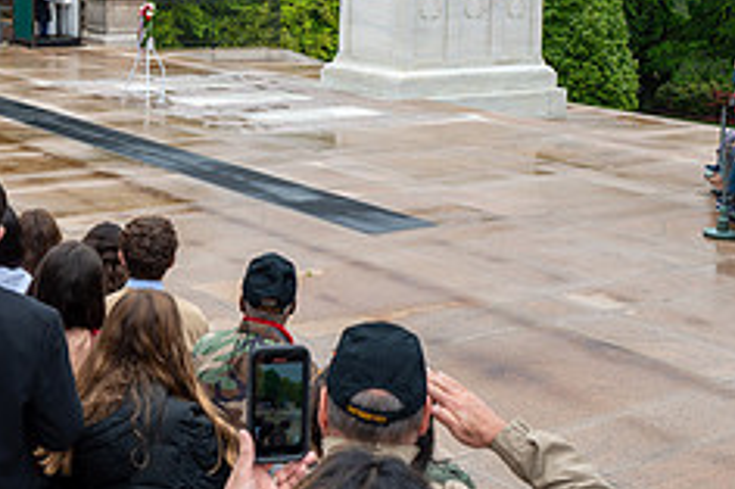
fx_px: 1326
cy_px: 81
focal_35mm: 65
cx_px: 324
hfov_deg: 30.9
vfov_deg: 20.6
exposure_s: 1/100
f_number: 6.3
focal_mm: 26.5
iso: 100
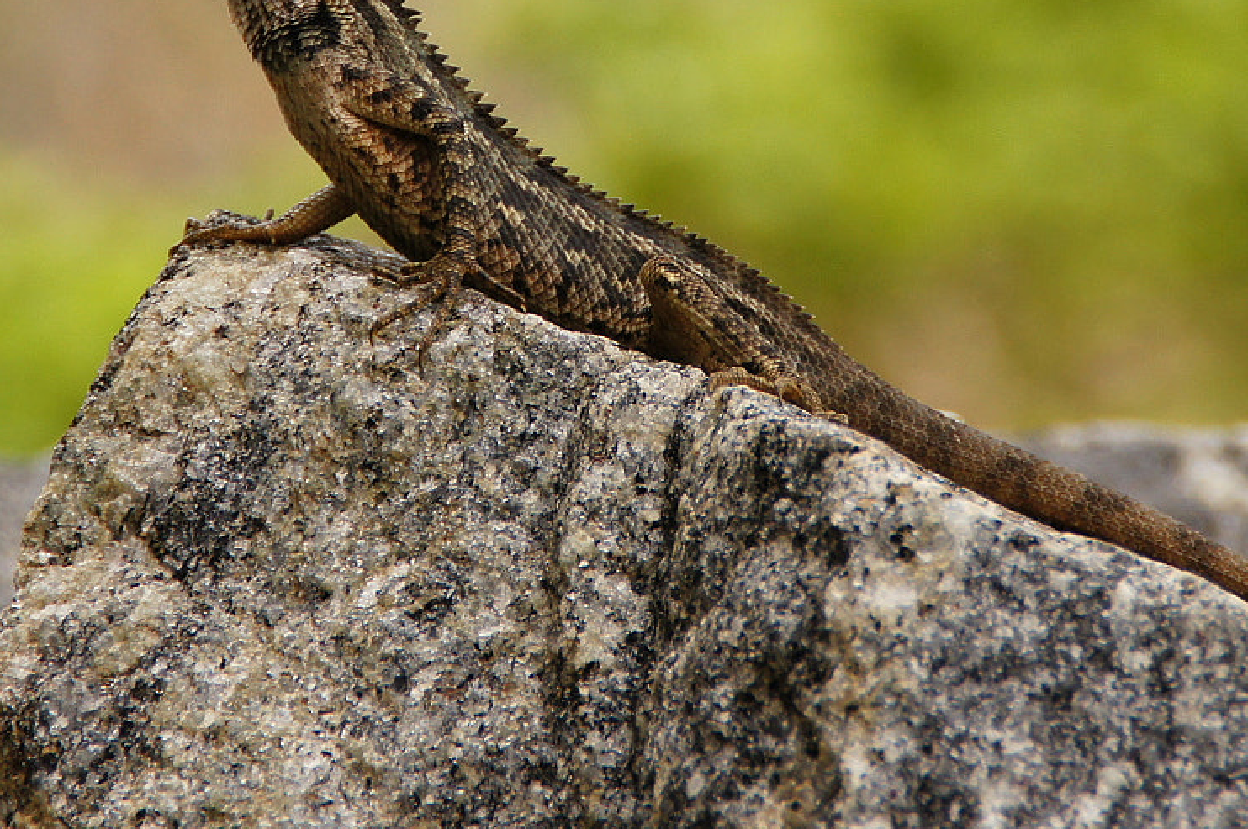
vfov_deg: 2.1
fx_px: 22404
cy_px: 23
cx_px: 629
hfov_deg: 3.2
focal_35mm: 647
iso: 250
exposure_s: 1/320
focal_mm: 200
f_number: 9
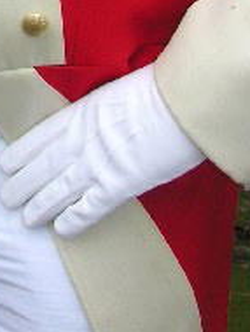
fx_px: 1412
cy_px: -325
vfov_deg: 12.0
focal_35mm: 147
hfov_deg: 9.7
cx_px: -171
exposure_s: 1/87.1
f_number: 4.5
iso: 50
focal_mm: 8.9
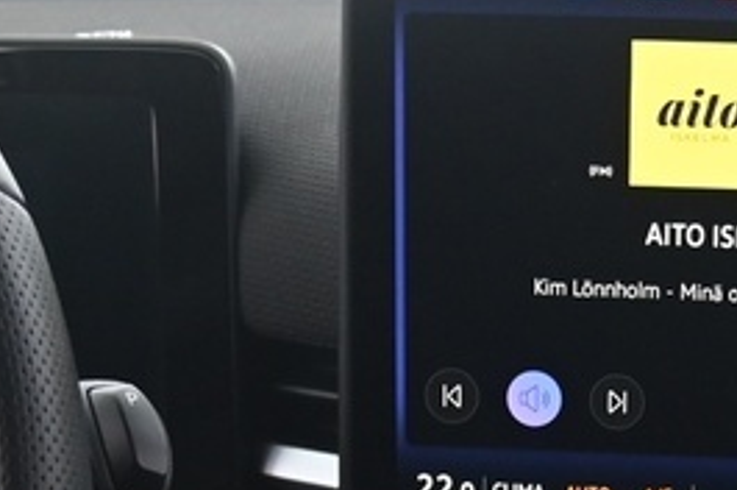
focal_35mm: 147
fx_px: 3006
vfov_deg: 8.6
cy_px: 1094
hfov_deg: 13.8
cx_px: 701
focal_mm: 24
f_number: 4
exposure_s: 1/13
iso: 2000
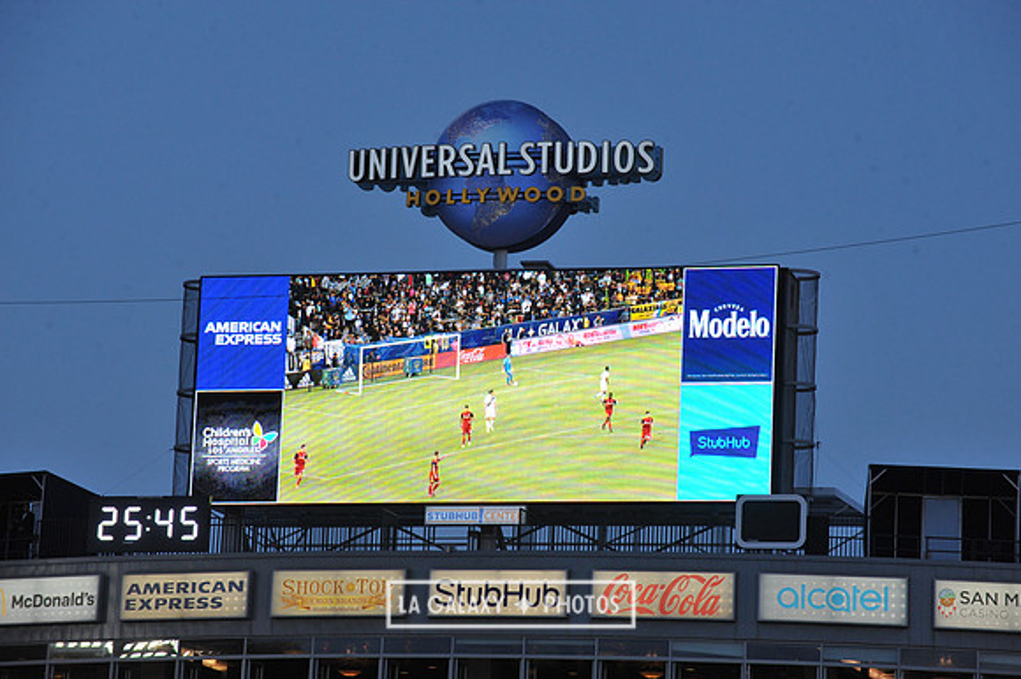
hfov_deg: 12.1
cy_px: 340
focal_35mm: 170
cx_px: 510
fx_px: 4818
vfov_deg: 8.1
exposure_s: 1/320
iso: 1250
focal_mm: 170
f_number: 9
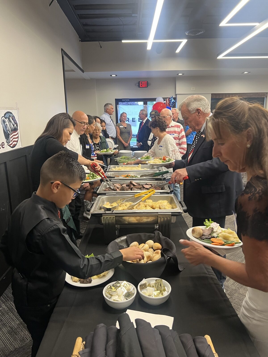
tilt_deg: -11.7
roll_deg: +2.1
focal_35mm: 26
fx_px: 268
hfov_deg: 53.1
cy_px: 178
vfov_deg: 67.3
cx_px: 134
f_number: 1.5
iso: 160
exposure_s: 1/60
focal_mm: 5.7
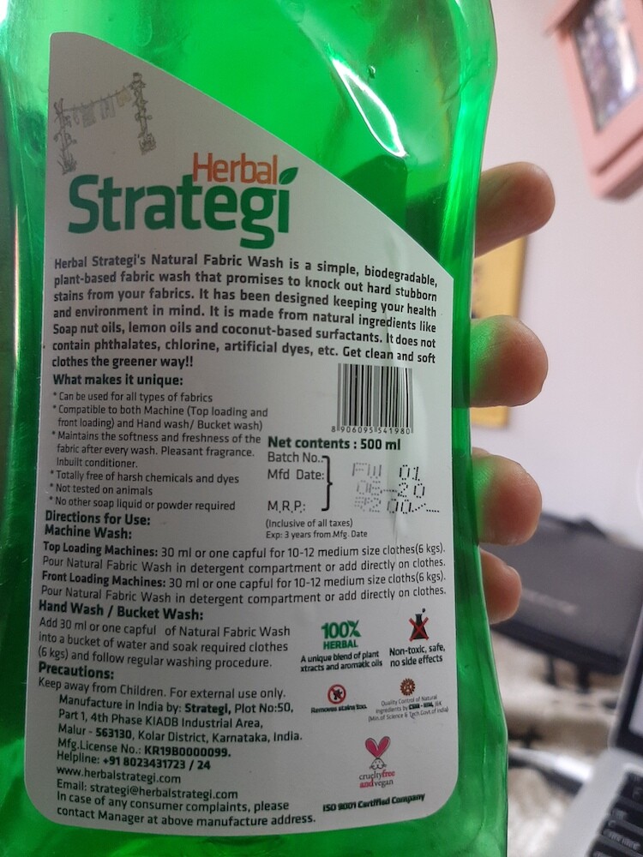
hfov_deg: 53.1
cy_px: 428
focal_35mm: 26
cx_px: 322
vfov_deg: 67.3
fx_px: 644
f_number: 1.7
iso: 160
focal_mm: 3.93
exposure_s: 1/50
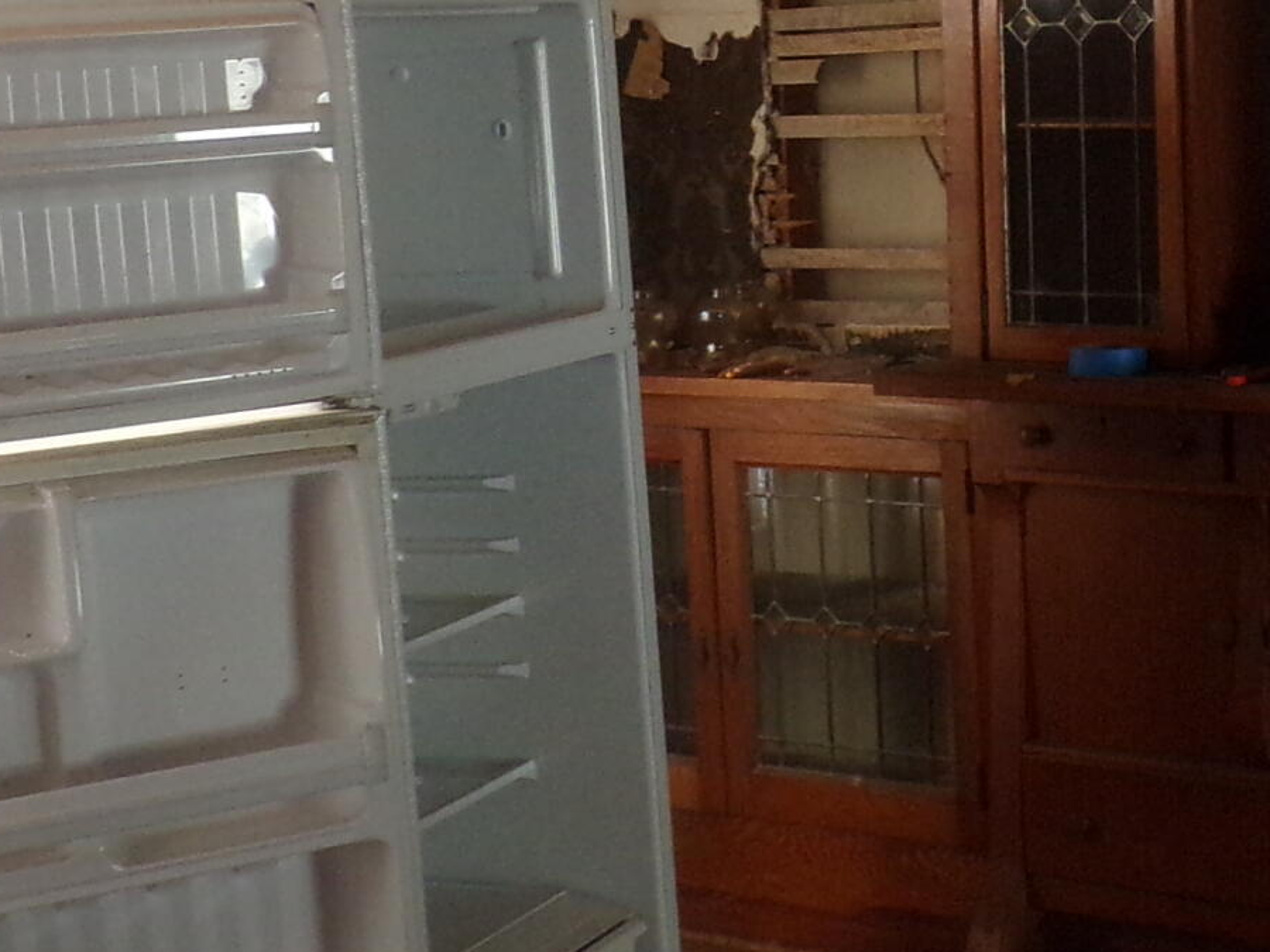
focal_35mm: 80
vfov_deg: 18.3
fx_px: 2935
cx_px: 1084
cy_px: 244
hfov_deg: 23.9
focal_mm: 4.3
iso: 200
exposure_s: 1/25
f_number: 3
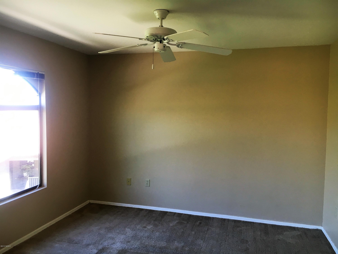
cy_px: 127
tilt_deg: -2.3
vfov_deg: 48.2
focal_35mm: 29
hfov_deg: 61.7
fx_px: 283
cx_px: 169
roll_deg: -1.4
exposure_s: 1/30
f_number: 2.2
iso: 32
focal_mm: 4.15
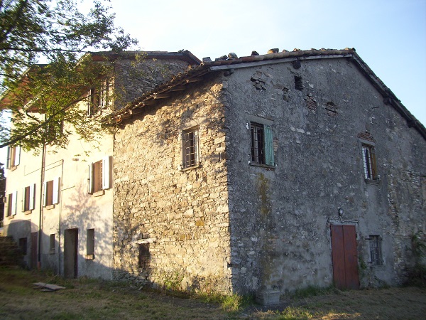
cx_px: 213
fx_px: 418
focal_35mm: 34
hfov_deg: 54.0
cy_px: 160
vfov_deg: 41.8
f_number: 2.9
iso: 80
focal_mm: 5.7
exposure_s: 1/200
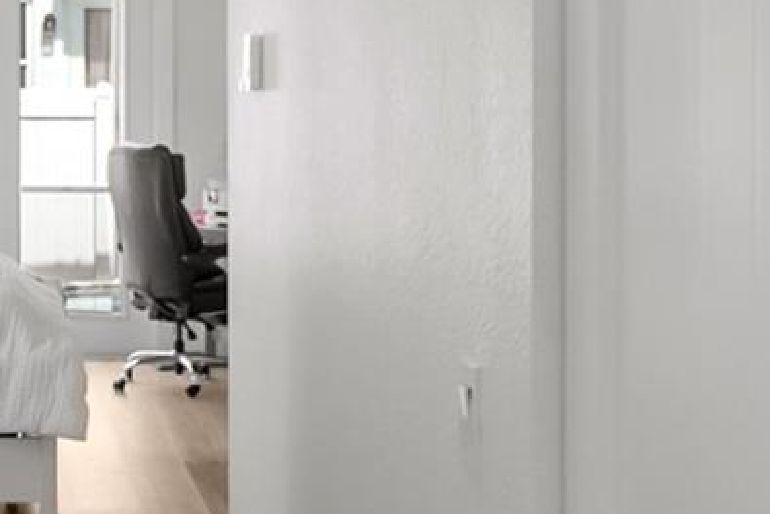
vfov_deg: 16.1
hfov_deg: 22.8
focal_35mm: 85
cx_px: -31
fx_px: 1819
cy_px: 176
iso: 640
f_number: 4
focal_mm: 14
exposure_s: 1/500
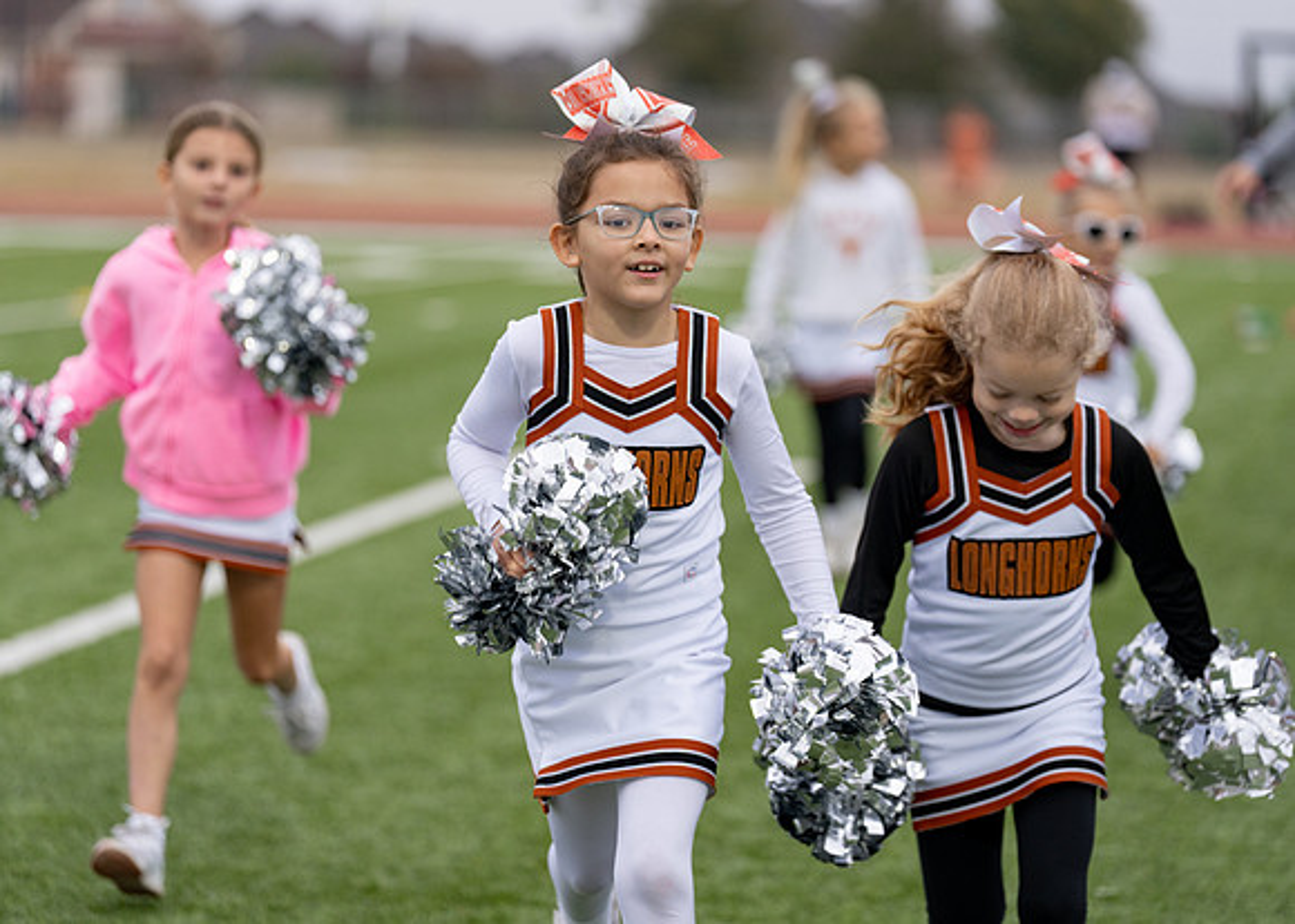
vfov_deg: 9.6
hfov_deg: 13.4
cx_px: 648
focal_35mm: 150
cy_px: 462
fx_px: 5510
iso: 500
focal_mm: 143
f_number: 2.8
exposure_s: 1/1000
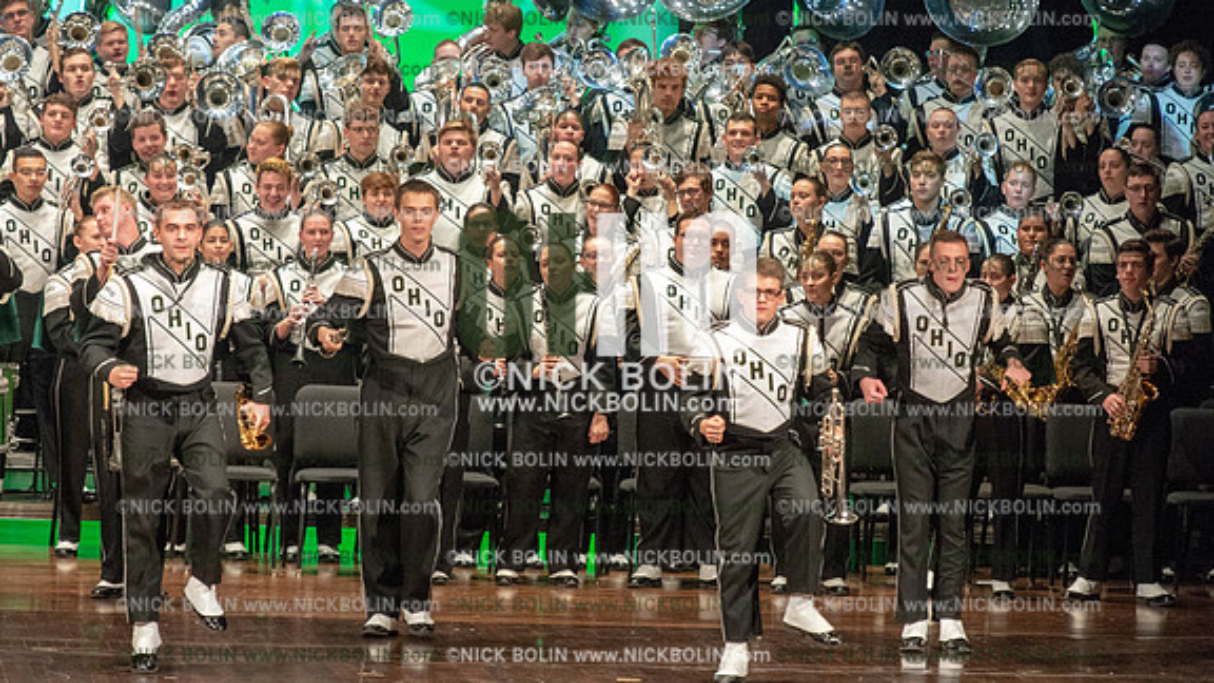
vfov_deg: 5.2
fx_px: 7468
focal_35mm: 232
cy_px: 312
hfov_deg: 9.3
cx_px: 607
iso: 8000
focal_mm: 220
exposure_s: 1/320
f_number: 5.6
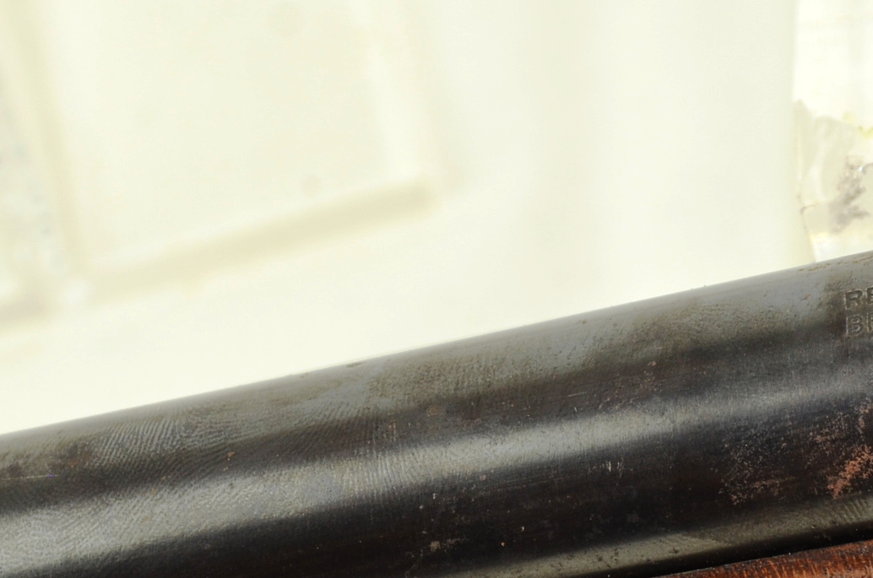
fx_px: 5712
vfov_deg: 5.8
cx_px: 749
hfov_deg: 8.7
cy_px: 537
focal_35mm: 236
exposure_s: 1/80
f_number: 5.3
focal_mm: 66
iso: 400
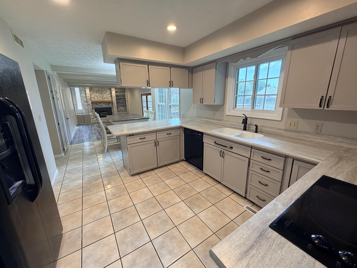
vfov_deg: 85.7
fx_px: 144
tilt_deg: -13.7
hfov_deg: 102.1
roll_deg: +0.9
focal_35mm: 14
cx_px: 178
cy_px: 134
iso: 320
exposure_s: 1/120
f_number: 2.2
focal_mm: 2.22
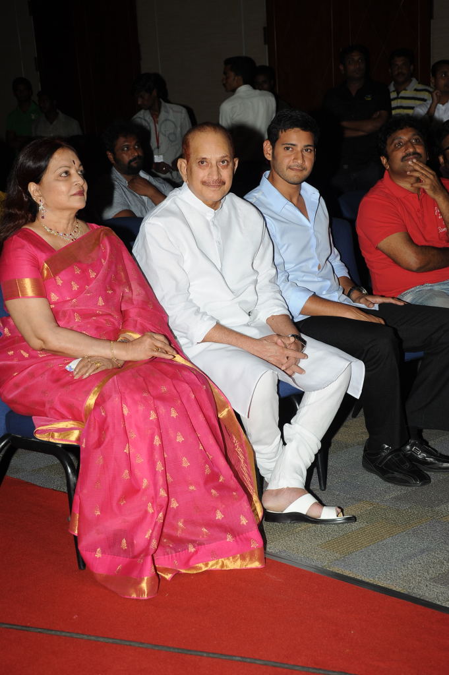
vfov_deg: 32.4
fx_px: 1162
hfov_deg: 21.9
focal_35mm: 62
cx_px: 224
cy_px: 338
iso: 500
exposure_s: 1/125
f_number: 8
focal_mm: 62
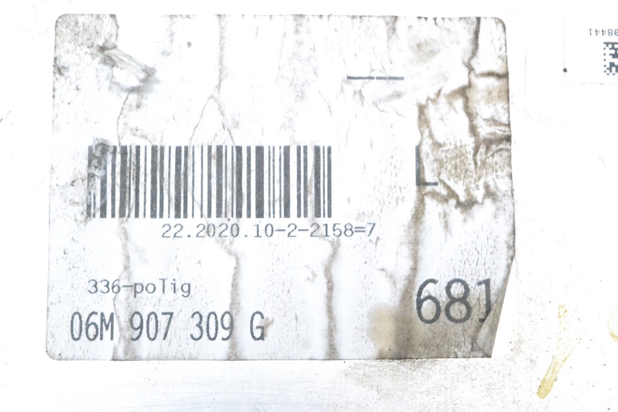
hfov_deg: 24.6
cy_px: 206
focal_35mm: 82
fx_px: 1416
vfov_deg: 16.6
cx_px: 309
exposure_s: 1/125
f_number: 10
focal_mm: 55
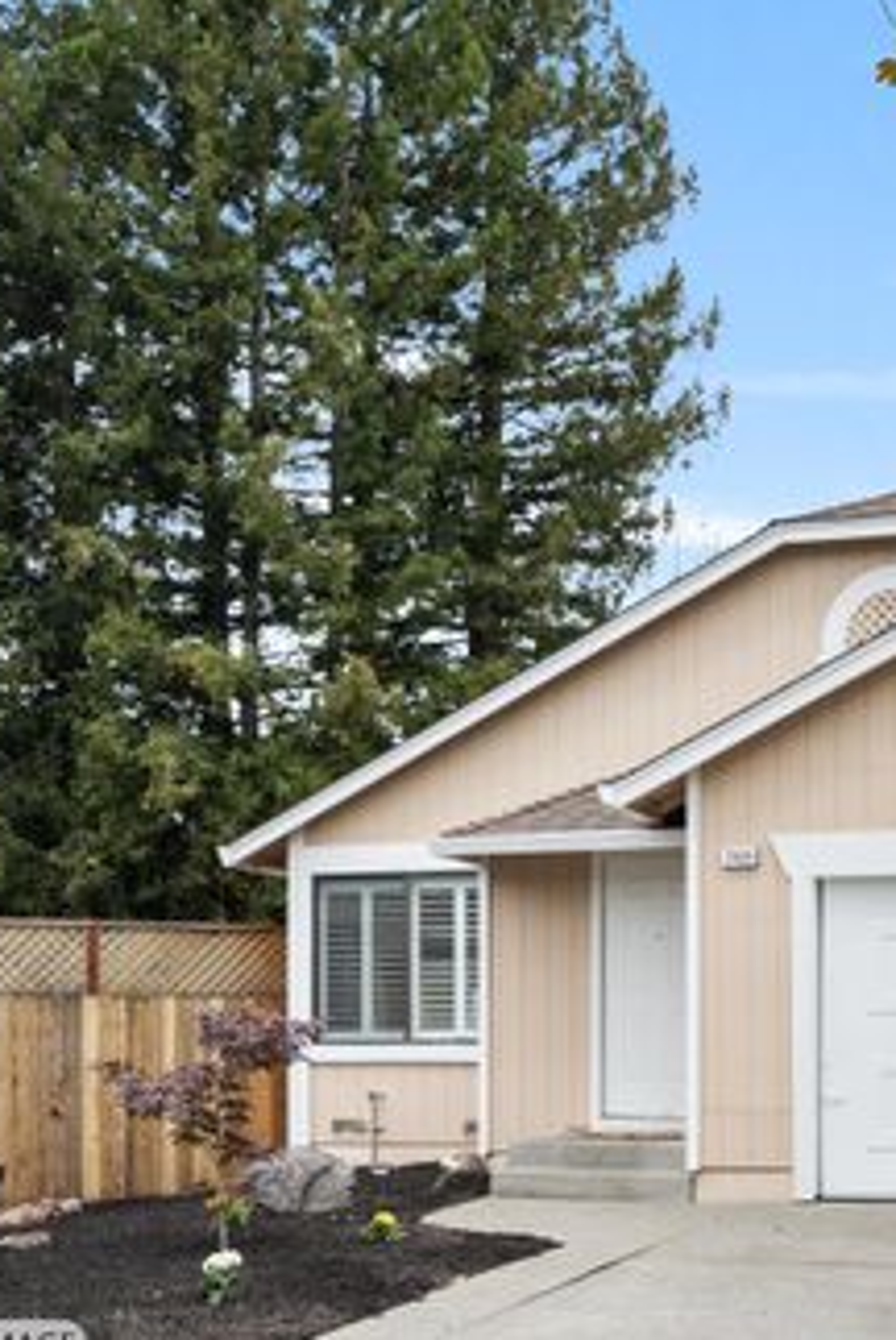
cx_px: 709
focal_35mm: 51
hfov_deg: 26.1
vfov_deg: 38.8
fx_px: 1900
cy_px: 678
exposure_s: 1/125
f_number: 8
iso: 160
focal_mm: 33
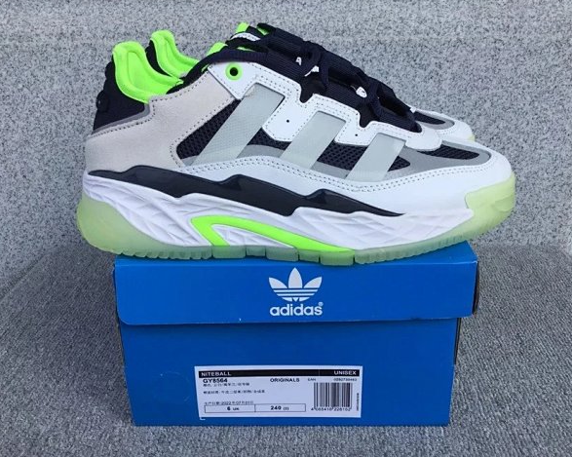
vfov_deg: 44.5
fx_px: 558
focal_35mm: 33
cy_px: 224
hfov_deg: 54.2
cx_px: 292
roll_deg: +1.6
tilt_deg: -20.9
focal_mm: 3.3
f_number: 2.4
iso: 25
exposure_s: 1/479
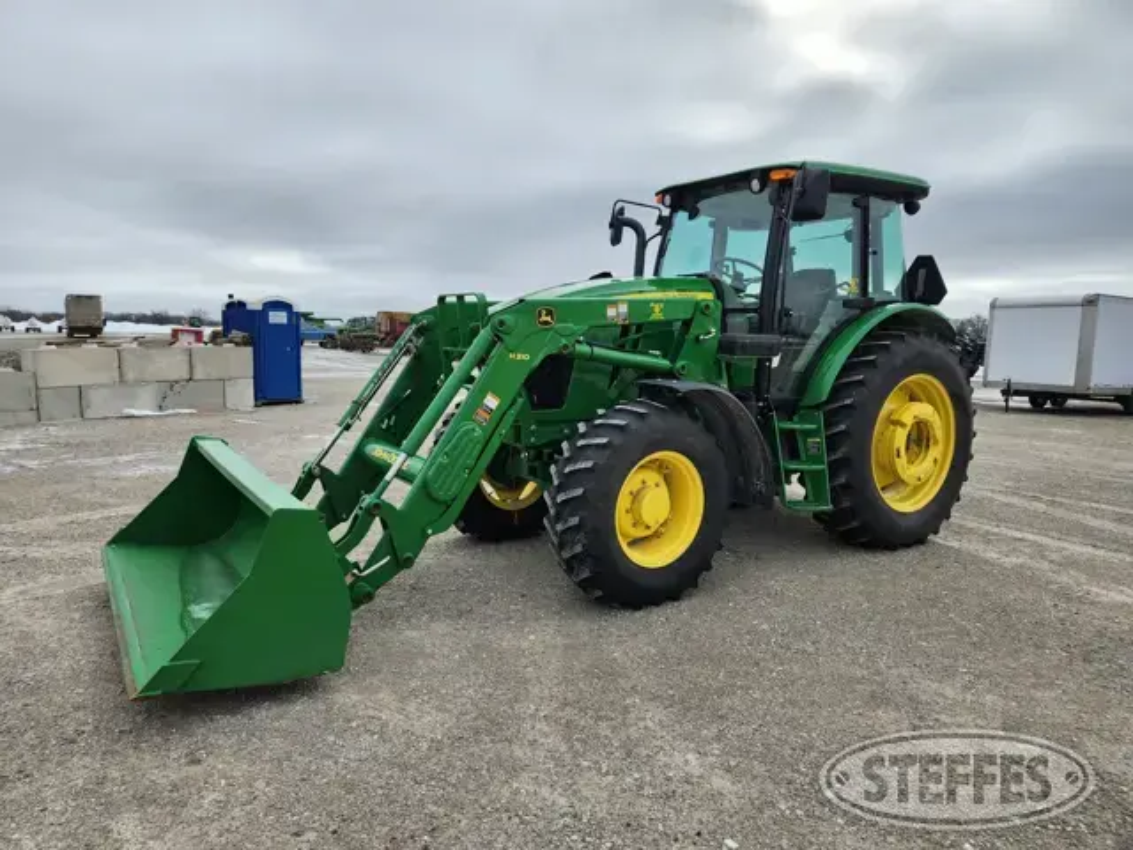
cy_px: 425
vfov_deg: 58.9
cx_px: 566
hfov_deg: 73.9
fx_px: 753
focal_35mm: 23
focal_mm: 5.4
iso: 20
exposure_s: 1/1723
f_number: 1.8
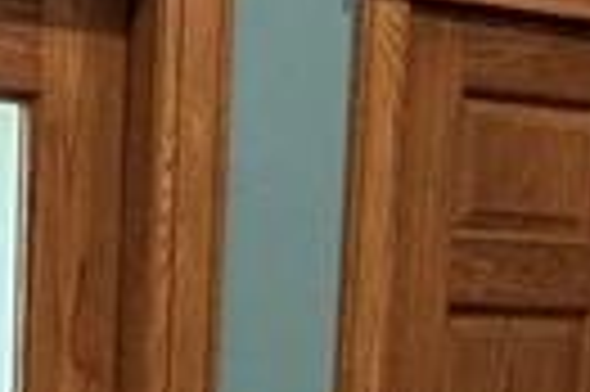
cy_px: 604
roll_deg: -2.3
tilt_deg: -8.8
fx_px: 1866
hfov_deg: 17.8
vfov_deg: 11.5
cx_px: 126
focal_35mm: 114
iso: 400
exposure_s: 1/60
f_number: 2.2
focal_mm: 2.22
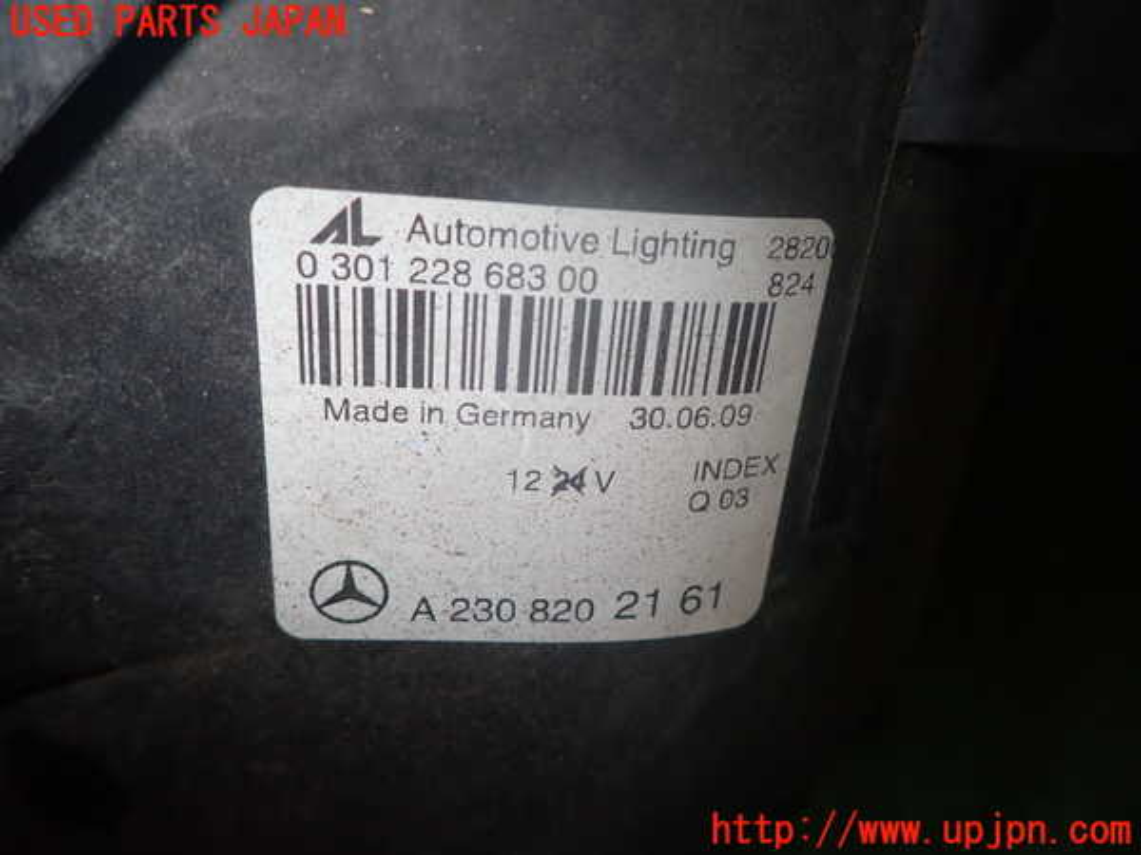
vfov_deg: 54.9
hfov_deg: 69.4
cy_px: 428
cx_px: 570
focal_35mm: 25
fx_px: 824
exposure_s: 1/30
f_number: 5.6
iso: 200
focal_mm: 4.5
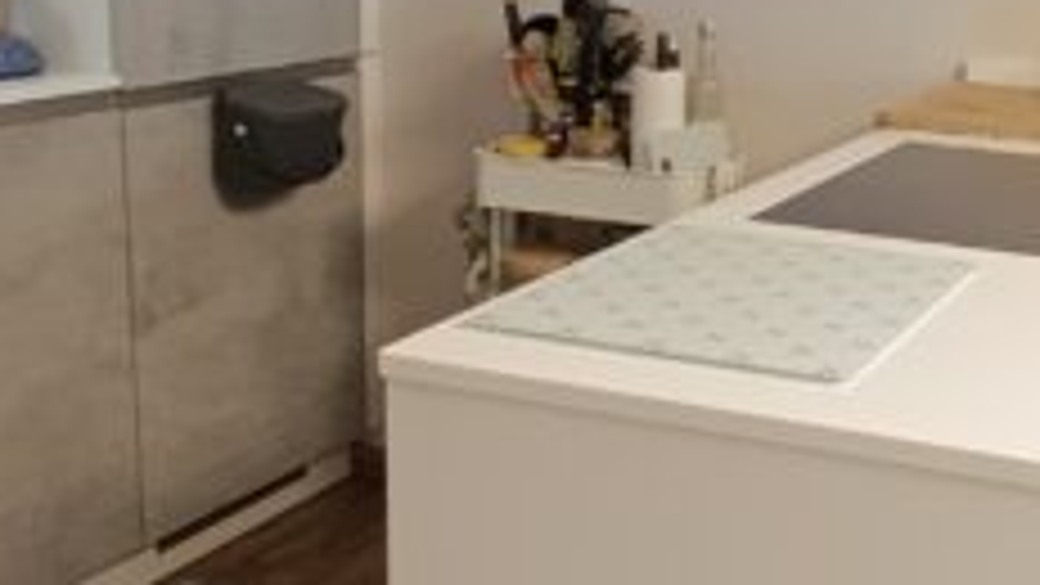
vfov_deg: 20.7
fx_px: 1600
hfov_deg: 34.9
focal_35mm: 58
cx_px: 824
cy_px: 225
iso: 500
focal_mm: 1.65
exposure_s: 1/33.3
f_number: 2.2
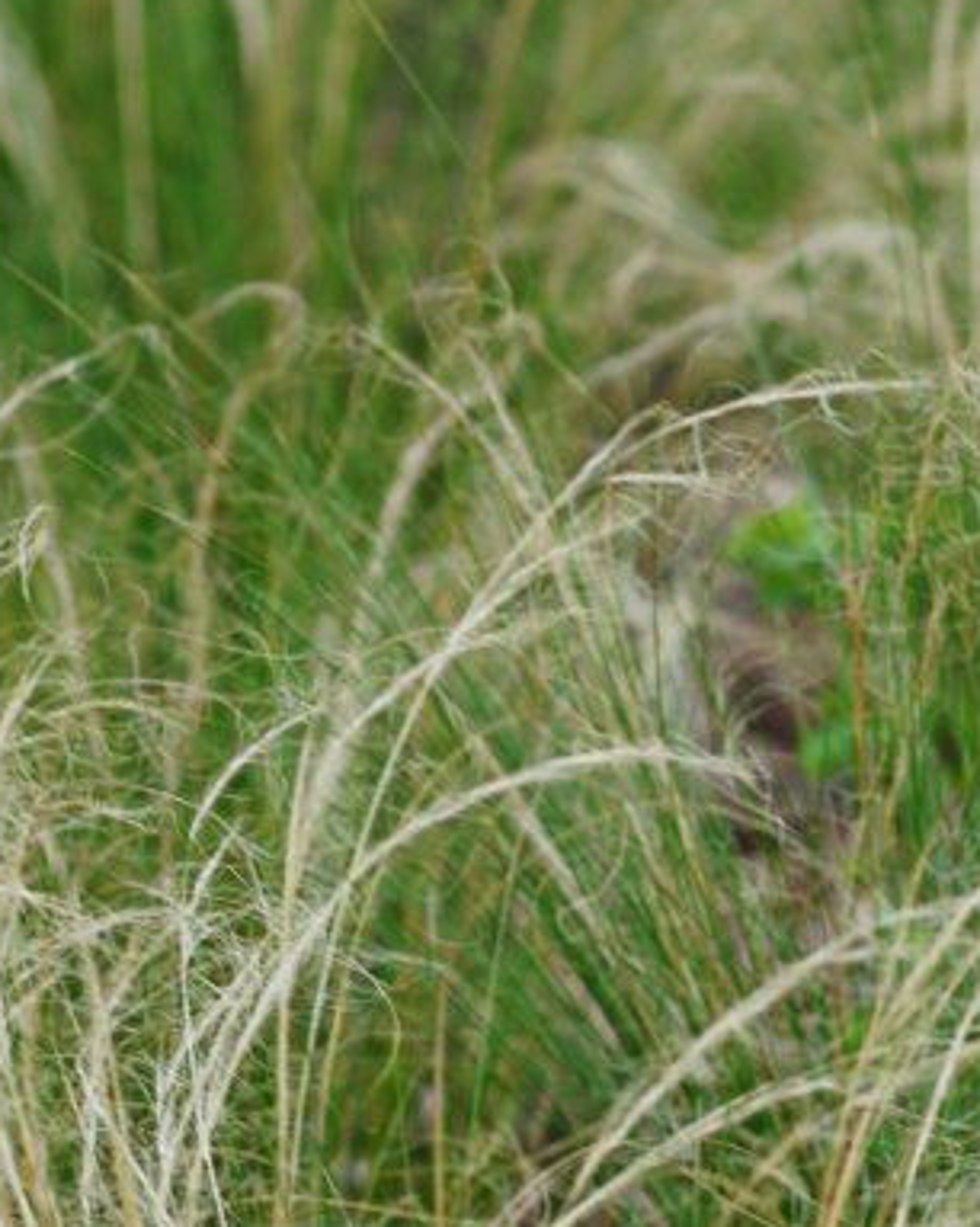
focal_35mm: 441
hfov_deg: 3.5
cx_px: 730
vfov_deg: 4.4
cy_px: 705
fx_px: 16001
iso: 100
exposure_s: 1/160
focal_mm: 100
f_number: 4.5
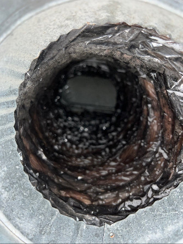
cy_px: 122
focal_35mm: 29
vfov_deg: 61.7
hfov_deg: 48.2
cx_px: 92
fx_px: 205
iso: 32
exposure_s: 1/123
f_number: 2.2
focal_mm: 4.2
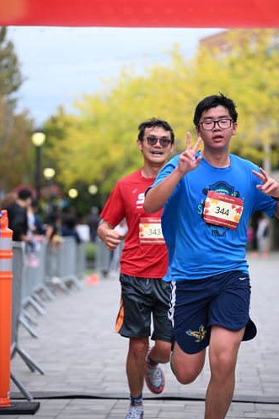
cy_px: 190
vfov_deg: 16.8
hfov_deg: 11.2
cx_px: 150
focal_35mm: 122
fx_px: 1417
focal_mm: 110
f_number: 2.8
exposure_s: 1/2000
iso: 640
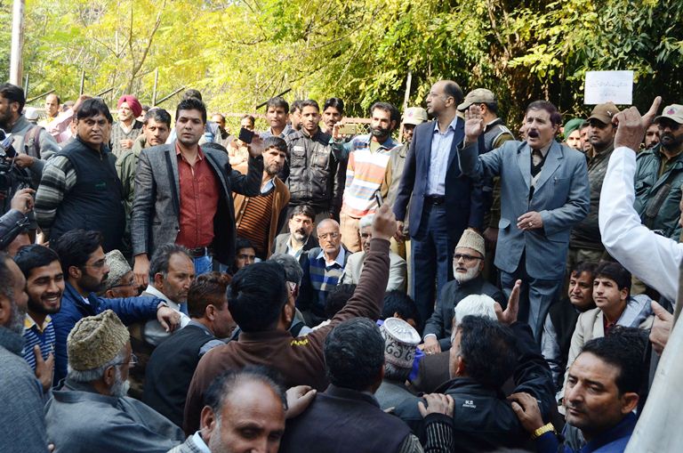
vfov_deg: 31.8
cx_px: 342
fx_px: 795
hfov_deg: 46.5
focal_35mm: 42
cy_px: 226
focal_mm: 28
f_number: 8
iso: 500
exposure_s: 1/250
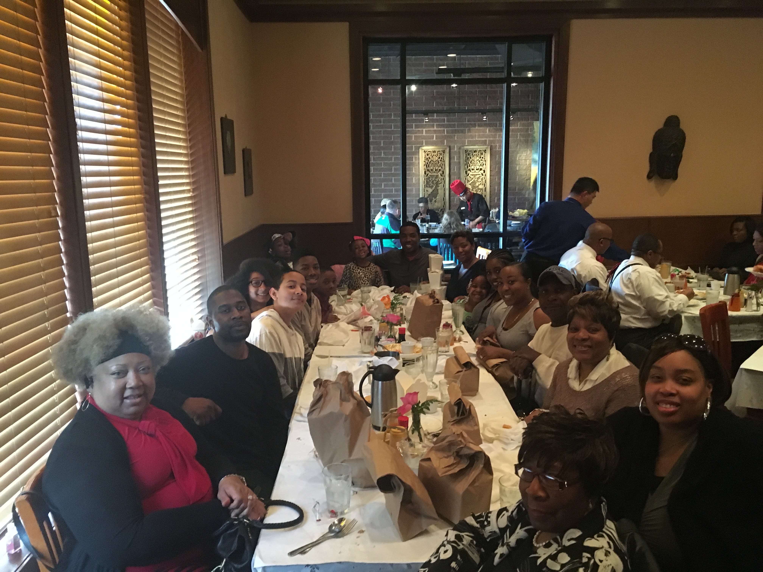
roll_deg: +0.3
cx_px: 382
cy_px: 286
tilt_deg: -8.9
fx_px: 639
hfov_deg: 61.7
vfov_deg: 48.2
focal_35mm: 29
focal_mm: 4.15
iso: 320
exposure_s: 1/15
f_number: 2.2
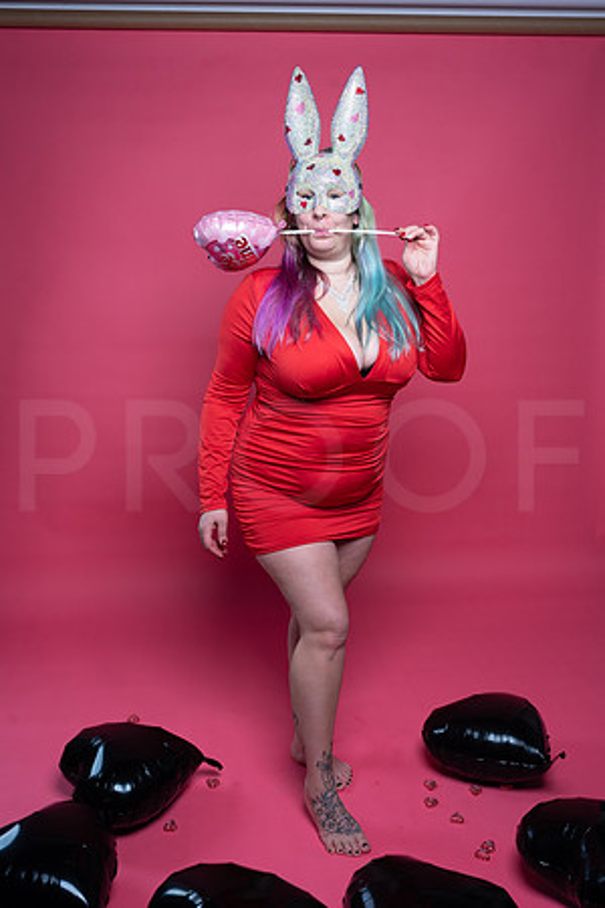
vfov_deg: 54.4
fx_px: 882
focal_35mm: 35
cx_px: 302
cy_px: 454
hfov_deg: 37.9
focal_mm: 35
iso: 100
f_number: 8
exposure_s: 1/160
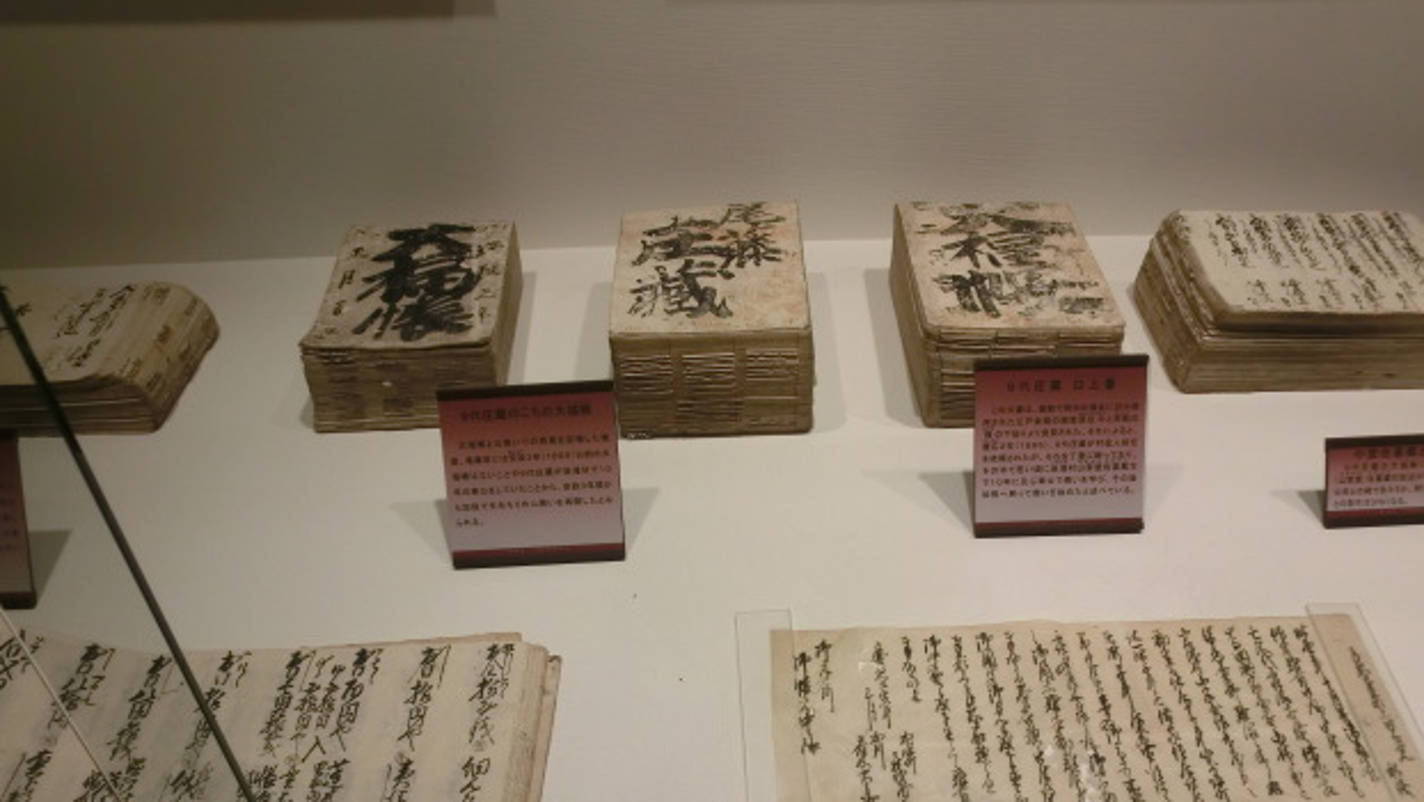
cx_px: 730
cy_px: 520
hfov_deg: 54.0
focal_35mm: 37
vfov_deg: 31.8
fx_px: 1397
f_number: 3.7
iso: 80
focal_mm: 5.86
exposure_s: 1/60
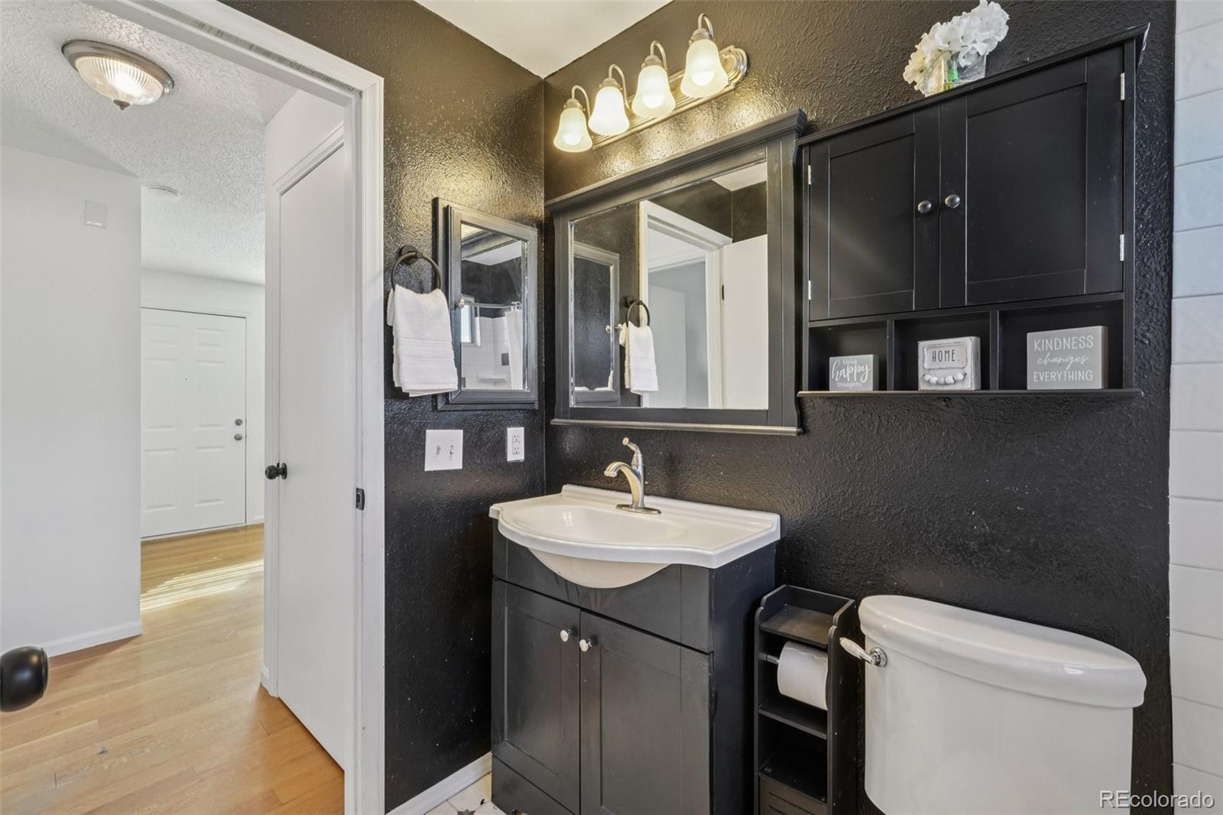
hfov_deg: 100.4
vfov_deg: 77.3
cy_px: 408
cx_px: 612
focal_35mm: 15
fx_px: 509
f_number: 8
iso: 800
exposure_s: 1/13
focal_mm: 10
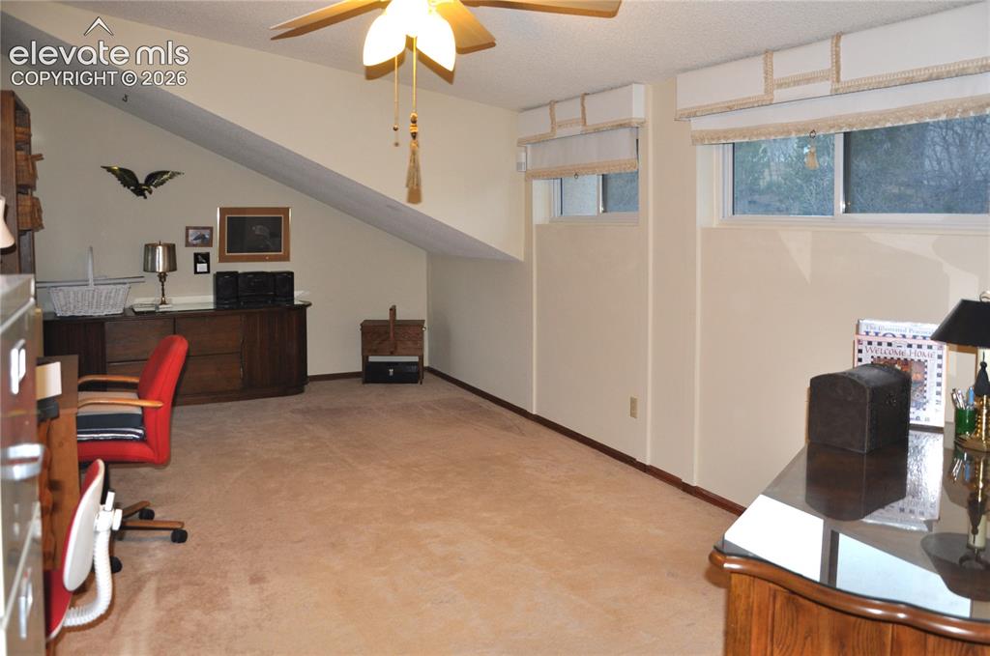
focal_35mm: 27
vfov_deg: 47.8
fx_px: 741
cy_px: 328
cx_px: 495
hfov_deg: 67.5
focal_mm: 18
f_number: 3.5
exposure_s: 1/60
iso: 400
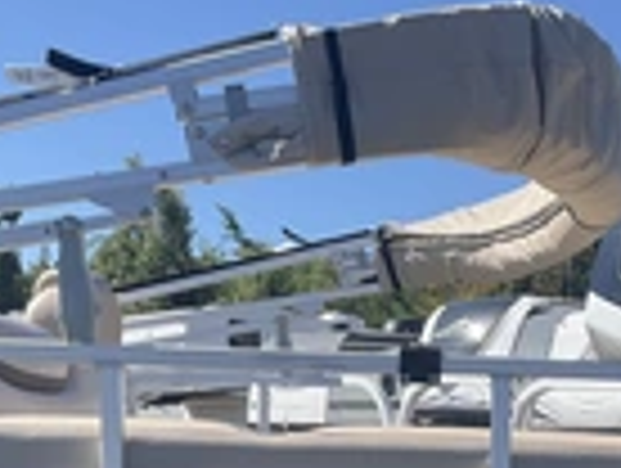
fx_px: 1510
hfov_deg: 22.8
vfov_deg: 16.7
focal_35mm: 84
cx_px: 526
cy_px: 598
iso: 25
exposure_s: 1/1035
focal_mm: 3
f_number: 1.8
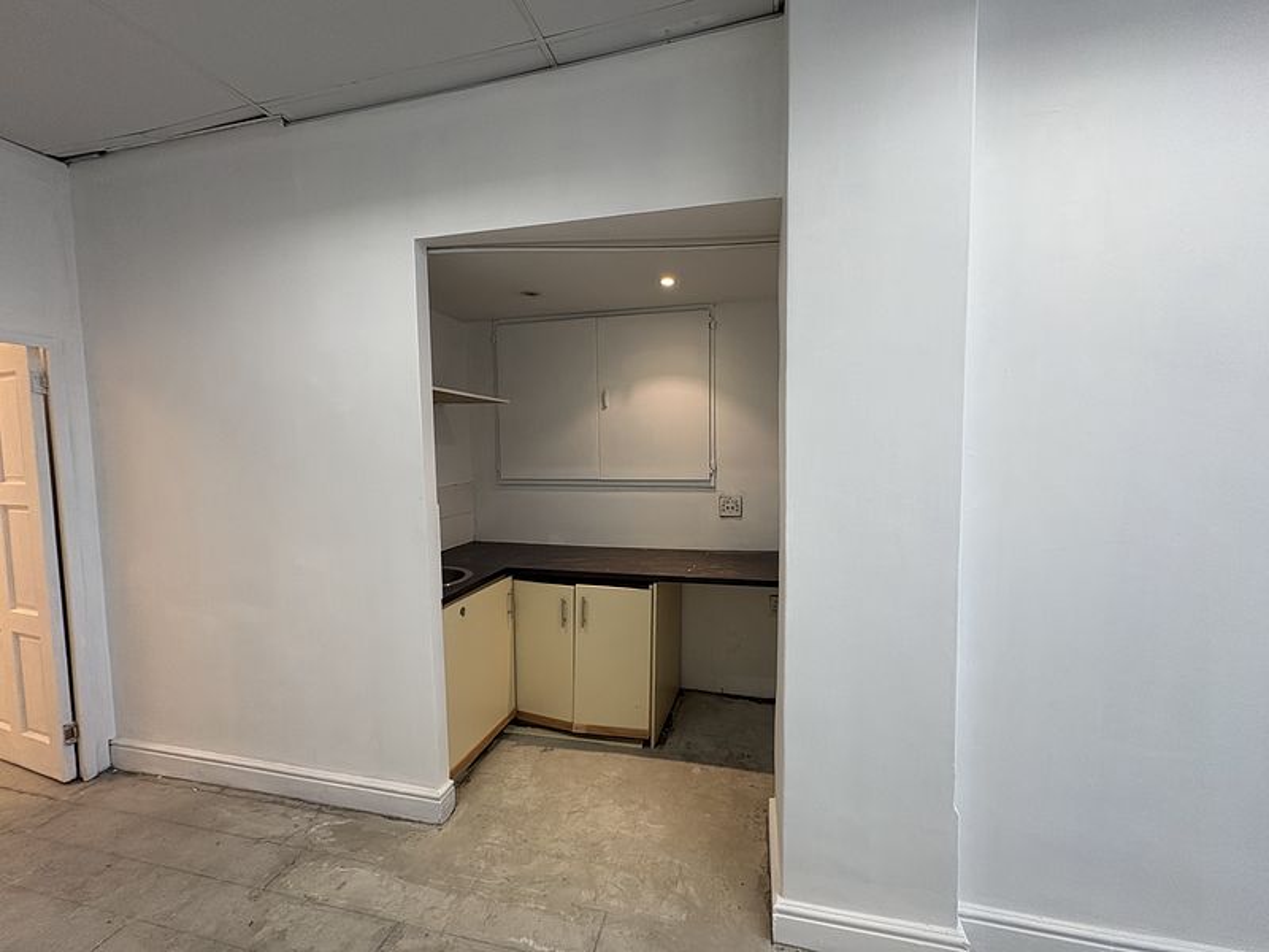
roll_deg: +2.2
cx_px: 634
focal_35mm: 14
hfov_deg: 102.1
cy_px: 476
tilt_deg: -0.8
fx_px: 513
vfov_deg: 85.7
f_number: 2.2
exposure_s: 1/50
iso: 125
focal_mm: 2.22
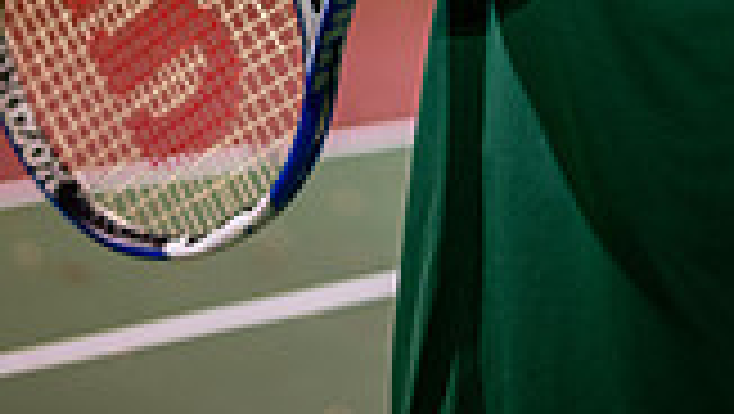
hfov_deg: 14.8
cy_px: -536
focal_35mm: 145
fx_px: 2824
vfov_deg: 7.9
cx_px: 534
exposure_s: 1/160
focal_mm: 50
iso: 800
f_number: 1.8
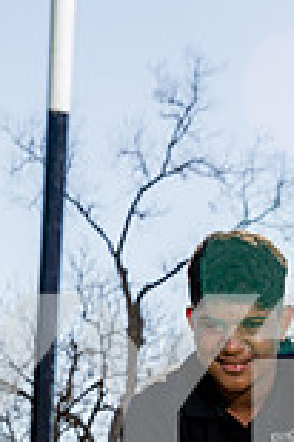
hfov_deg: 8.2
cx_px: 225
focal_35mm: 166
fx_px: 2038
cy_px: 585
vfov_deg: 12.0
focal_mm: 57
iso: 100
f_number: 5.6
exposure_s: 1/250
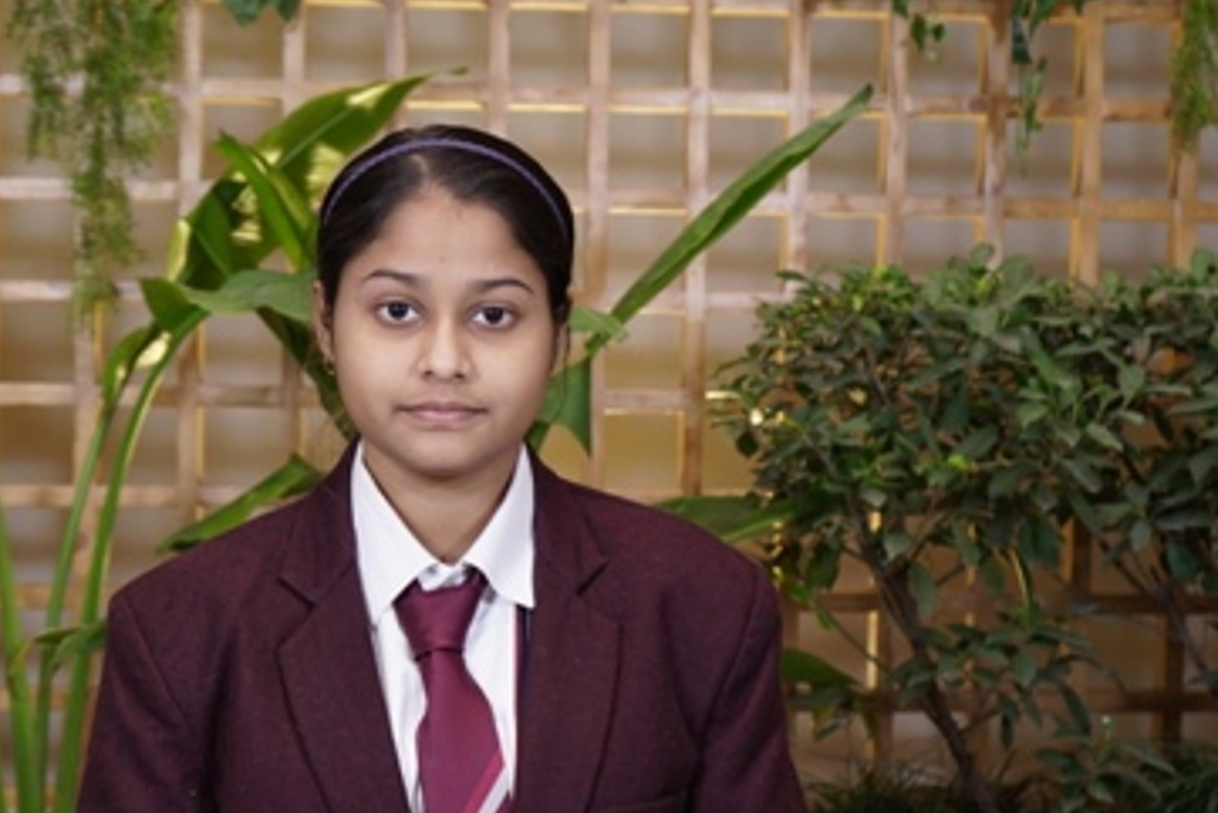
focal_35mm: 67
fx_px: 2268
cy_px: 460
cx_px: 574
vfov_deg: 20.3
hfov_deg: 30.1
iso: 320
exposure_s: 1/80
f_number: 4
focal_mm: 36
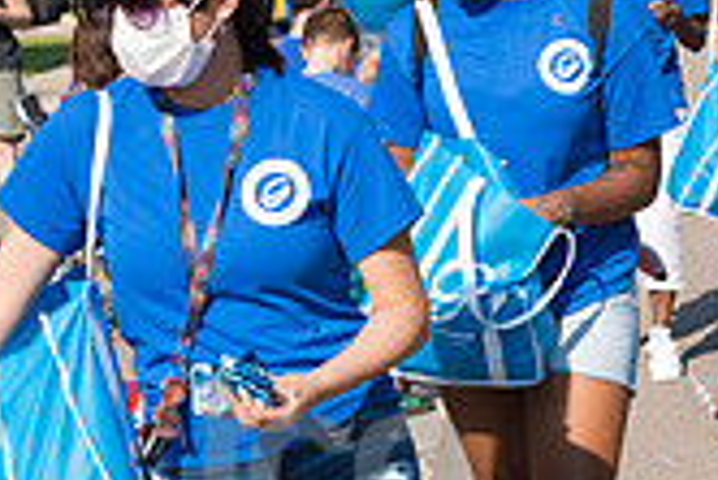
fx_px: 2655
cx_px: 337
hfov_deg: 15.4
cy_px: 534
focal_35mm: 133
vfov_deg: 10.2
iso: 320
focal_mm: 38
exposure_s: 1/800
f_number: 6.3
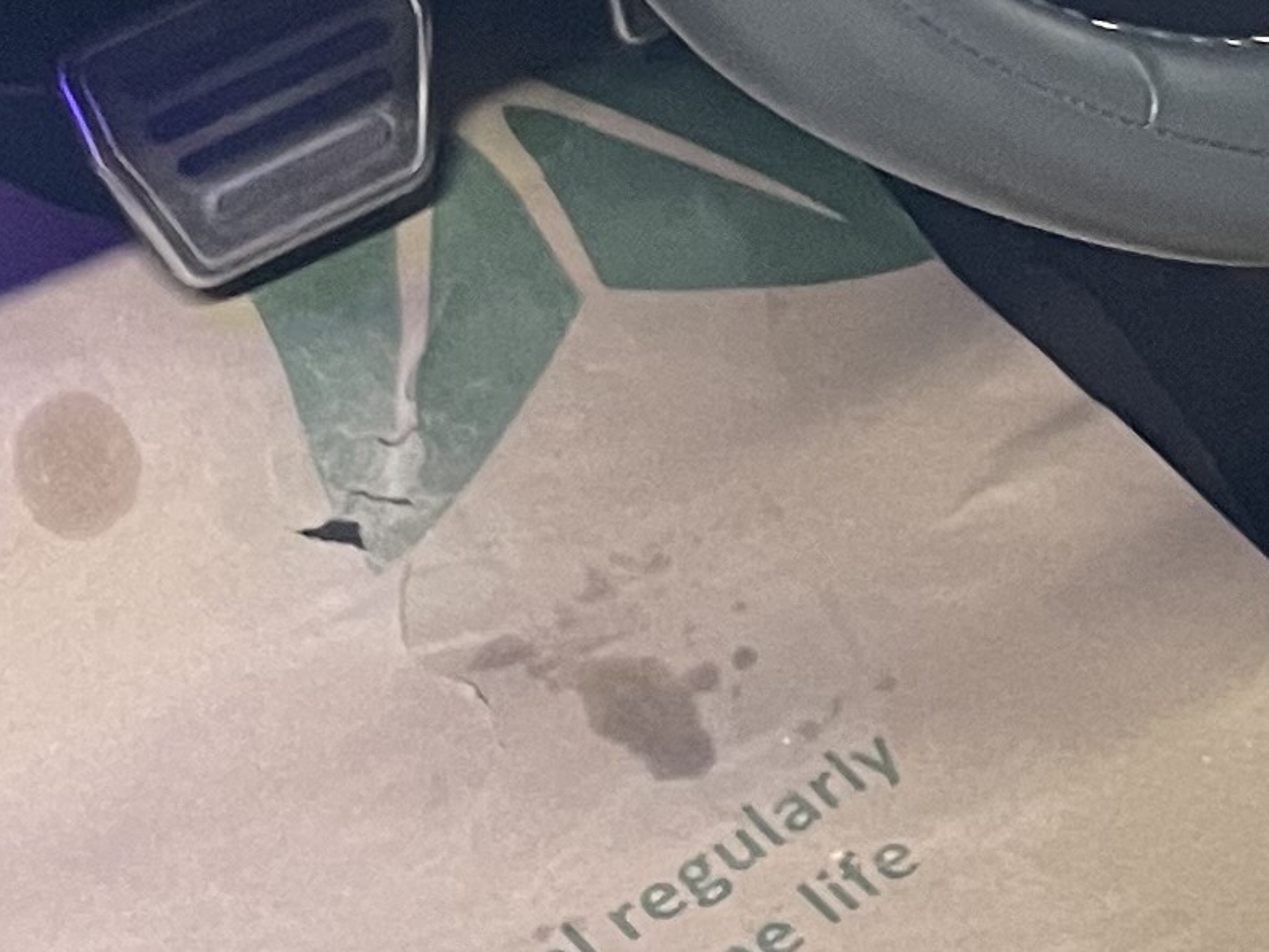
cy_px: -477
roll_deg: -4.9
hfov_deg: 14.4
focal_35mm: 133
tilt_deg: -32.1
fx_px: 4876
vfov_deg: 10.7
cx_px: 1486
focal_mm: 4.2
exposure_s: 1/50
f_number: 1.6
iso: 320
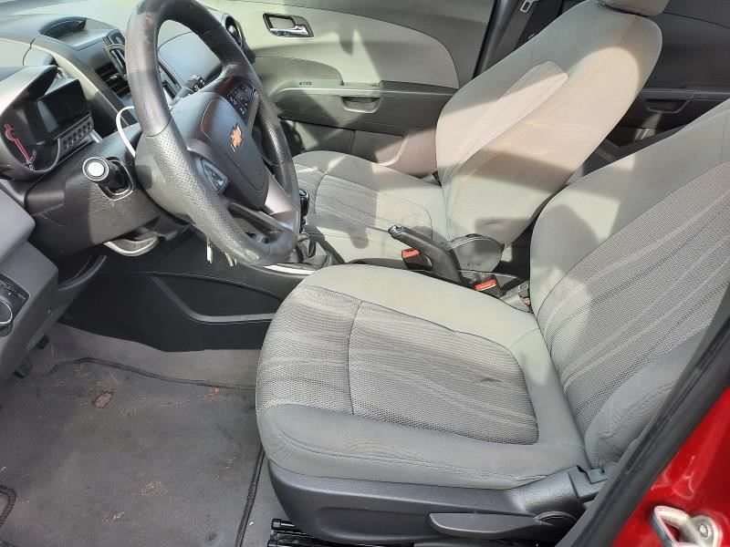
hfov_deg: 69.4
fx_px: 527
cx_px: 365
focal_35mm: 25
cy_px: 274
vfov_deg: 54.9
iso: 40
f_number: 2
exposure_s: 1/120
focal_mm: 4.6
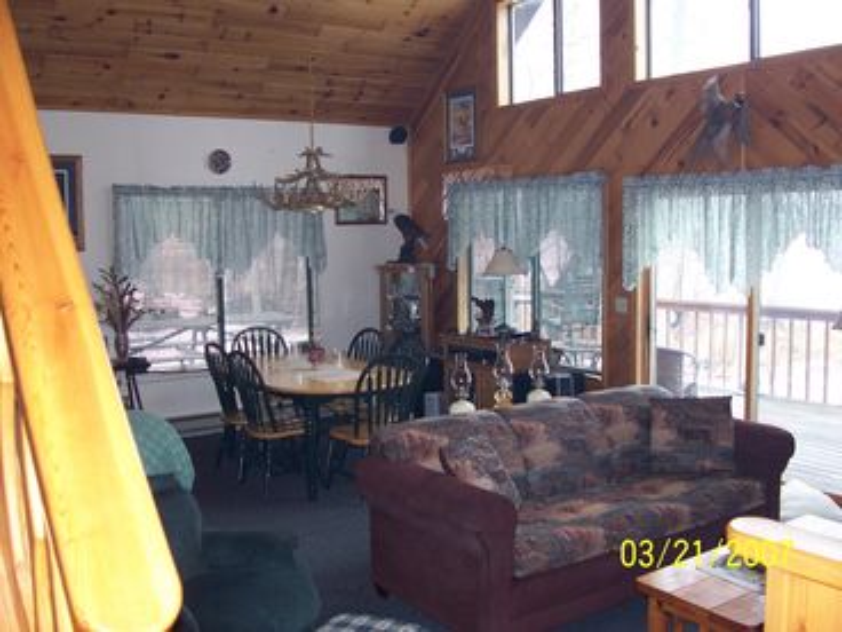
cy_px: 316
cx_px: 421
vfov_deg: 40.7
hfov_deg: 52.6
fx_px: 851
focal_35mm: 35
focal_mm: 6
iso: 140
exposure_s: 1/60
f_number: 2.8
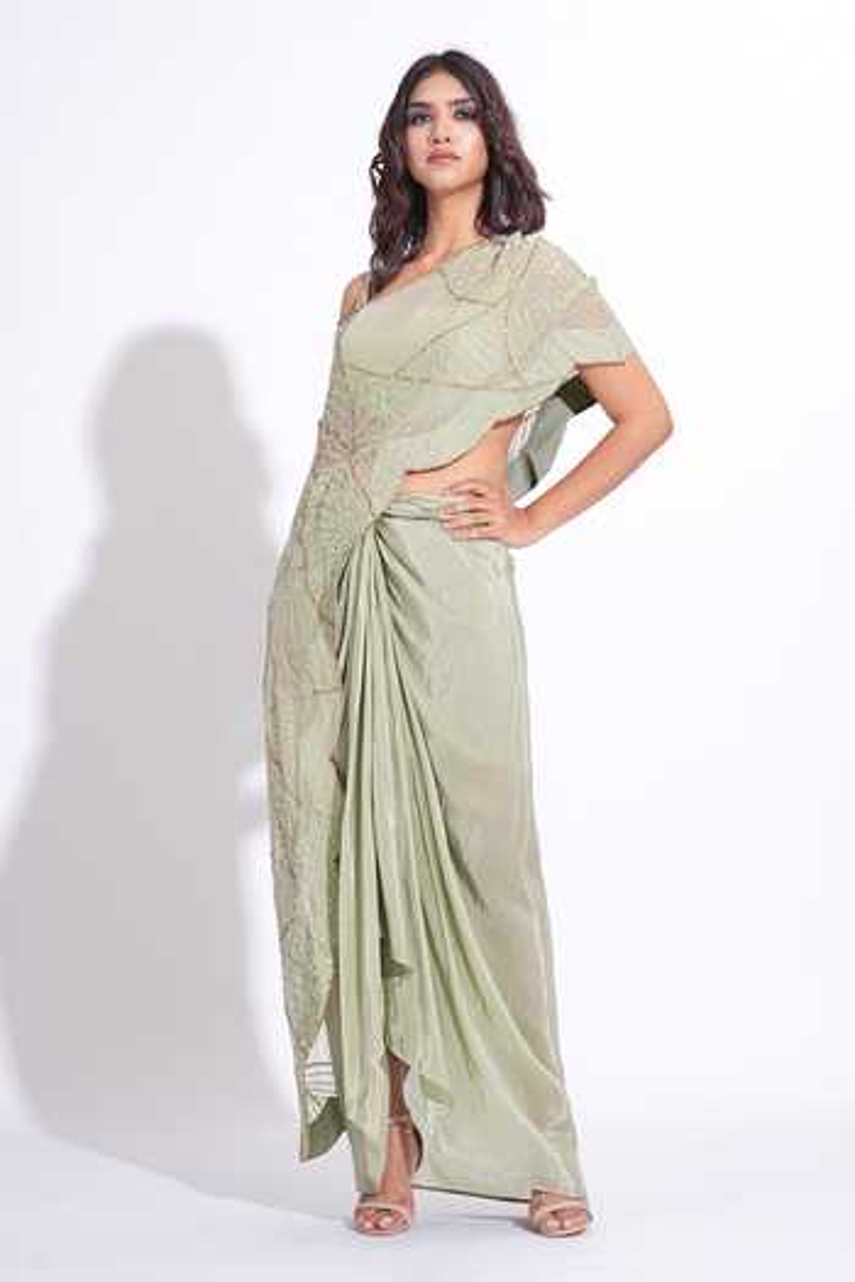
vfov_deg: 26.0
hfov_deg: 17.5
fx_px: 2779
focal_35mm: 78
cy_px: 641
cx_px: 428
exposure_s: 1/125
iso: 200
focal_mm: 78
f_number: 6.3
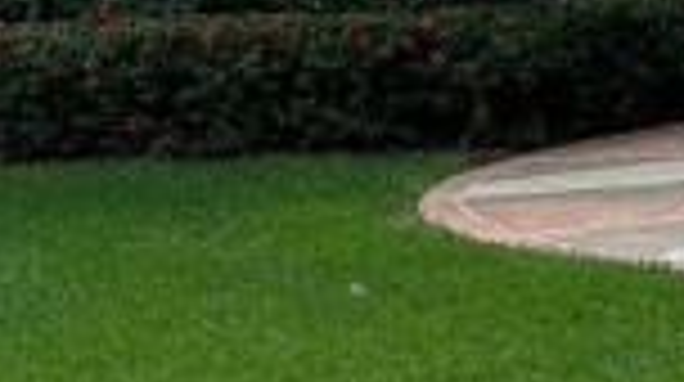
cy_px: -40
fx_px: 3242
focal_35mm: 179
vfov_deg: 6.7
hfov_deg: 10.5
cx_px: 1575
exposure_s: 1/970
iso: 50
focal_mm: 5.96
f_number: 1.6
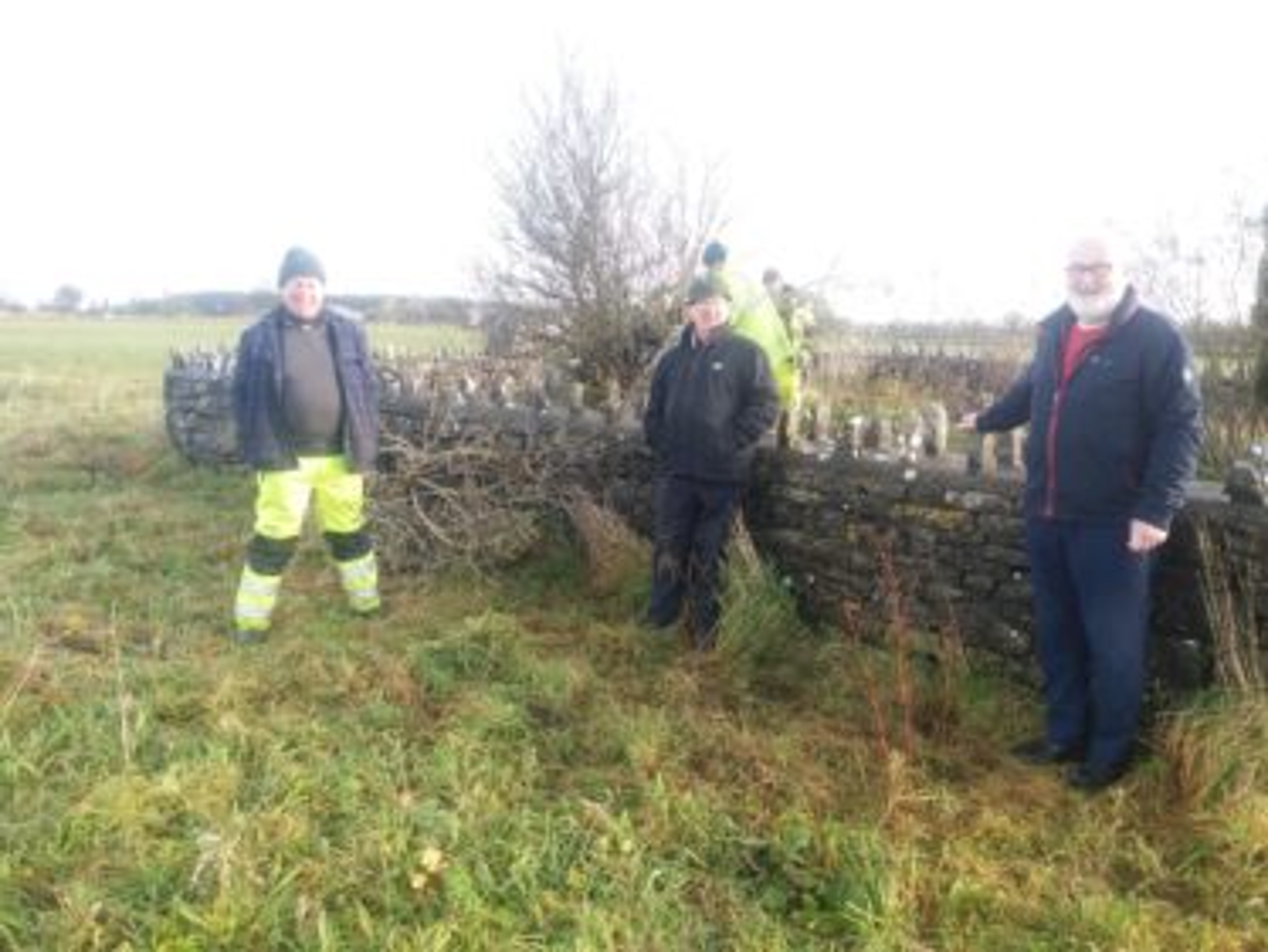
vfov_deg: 49.8
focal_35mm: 28
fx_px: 1026
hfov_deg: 63.4
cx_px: 634
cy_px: 476
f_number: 1.9
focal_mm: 3.7
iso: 64
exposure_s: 1/149
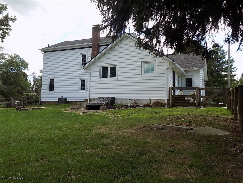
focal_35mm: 30
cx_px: 122
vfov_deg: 46.8
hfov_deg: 60.0
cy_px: 92
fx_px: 211
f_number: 3.3
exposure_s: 1/320
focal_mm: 5.3
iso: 80
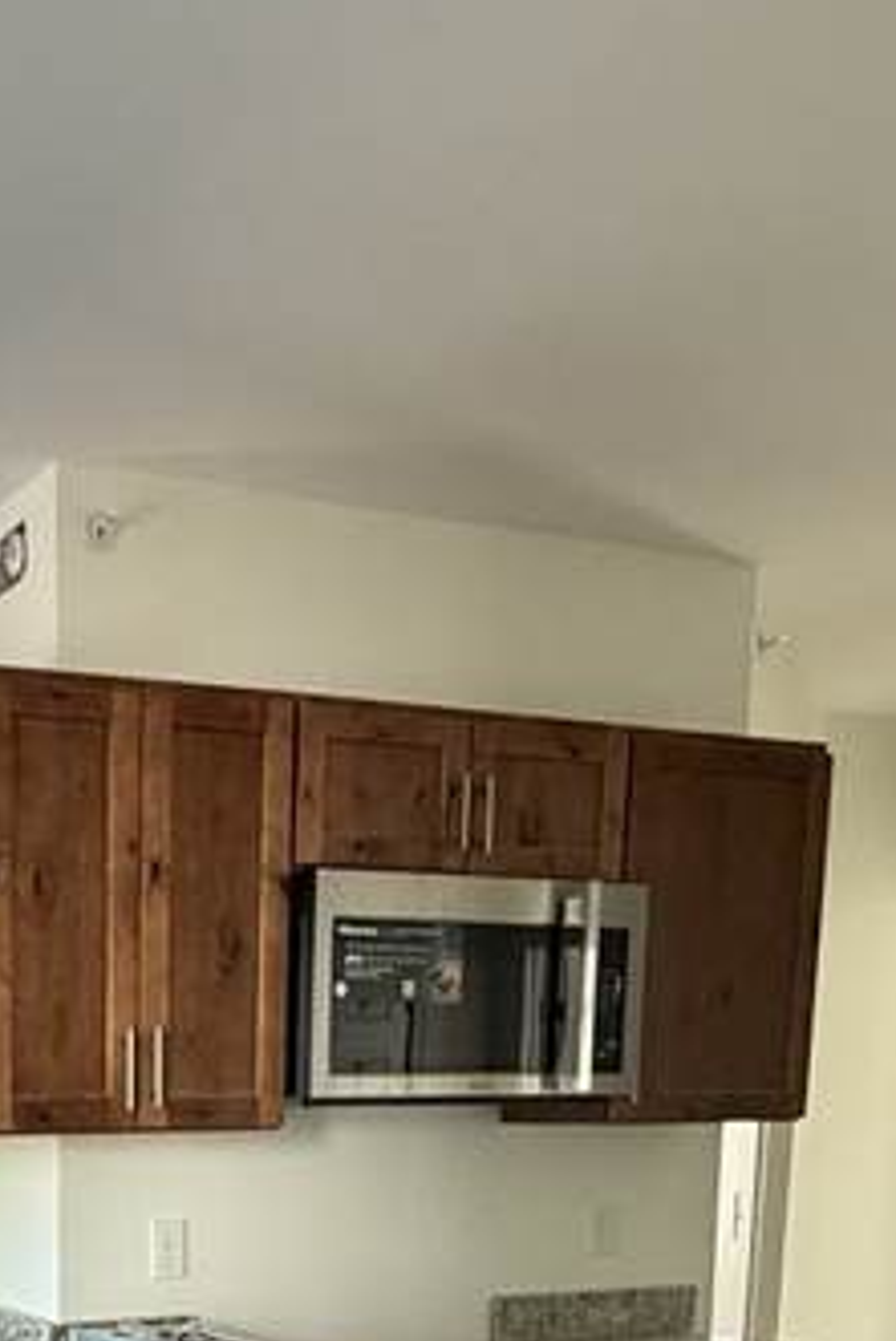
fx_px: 1678
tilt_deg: -7.6
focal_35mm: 45
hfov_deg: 27.5
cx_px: -77
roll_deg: +0.3
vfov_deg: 38.1
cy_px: 1382
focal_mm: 2.22
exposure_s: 1/60
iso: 500
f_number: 2.2
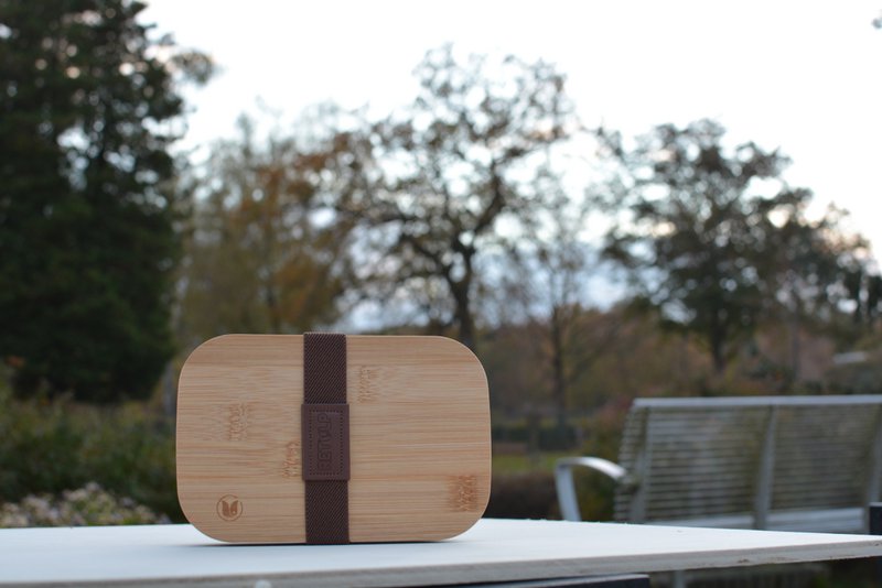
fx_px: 1287
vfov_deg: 25.8
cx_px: 441
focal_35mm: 52
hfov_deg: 37.8
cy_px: 294
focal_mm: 35
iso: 400
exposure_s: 1/100
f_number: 5
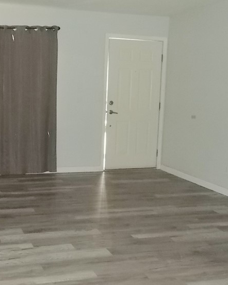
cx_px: 61
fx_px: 397
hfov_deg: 31.6
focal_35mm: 47
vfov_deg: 39.5
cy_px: 137
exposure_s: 1/25
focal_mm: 4.6
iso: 400
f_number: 3.2
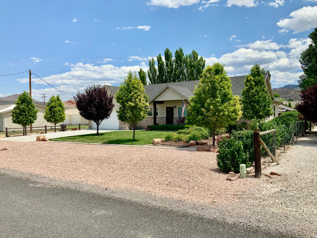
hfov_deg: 61.7
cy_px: 119
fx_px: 266
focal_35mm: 29
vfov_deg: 48.2
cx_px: 158
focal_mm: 3
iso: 20
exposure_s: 1/2667
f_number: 1.8
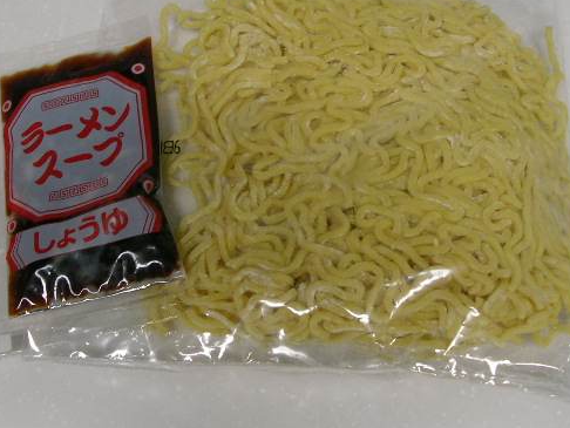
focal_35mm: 50
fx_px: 824
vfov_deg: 29.0
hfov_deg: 38.2
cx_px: 286
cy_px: 158
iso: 100
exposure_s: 1/20.1
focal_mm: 5.8
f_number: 3.5
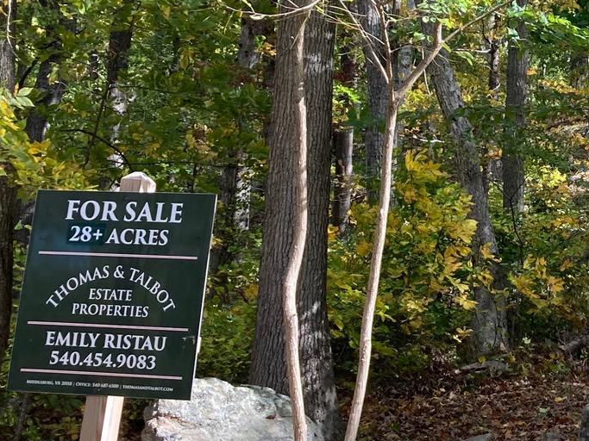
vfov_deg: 17.5
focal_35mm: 84
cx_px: 758
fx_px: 1429
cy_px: 174
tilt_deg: +10.3
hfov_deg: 21.2
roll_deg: -3.2
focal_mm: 3.99
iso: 20
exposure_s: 1/121
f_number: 1.8
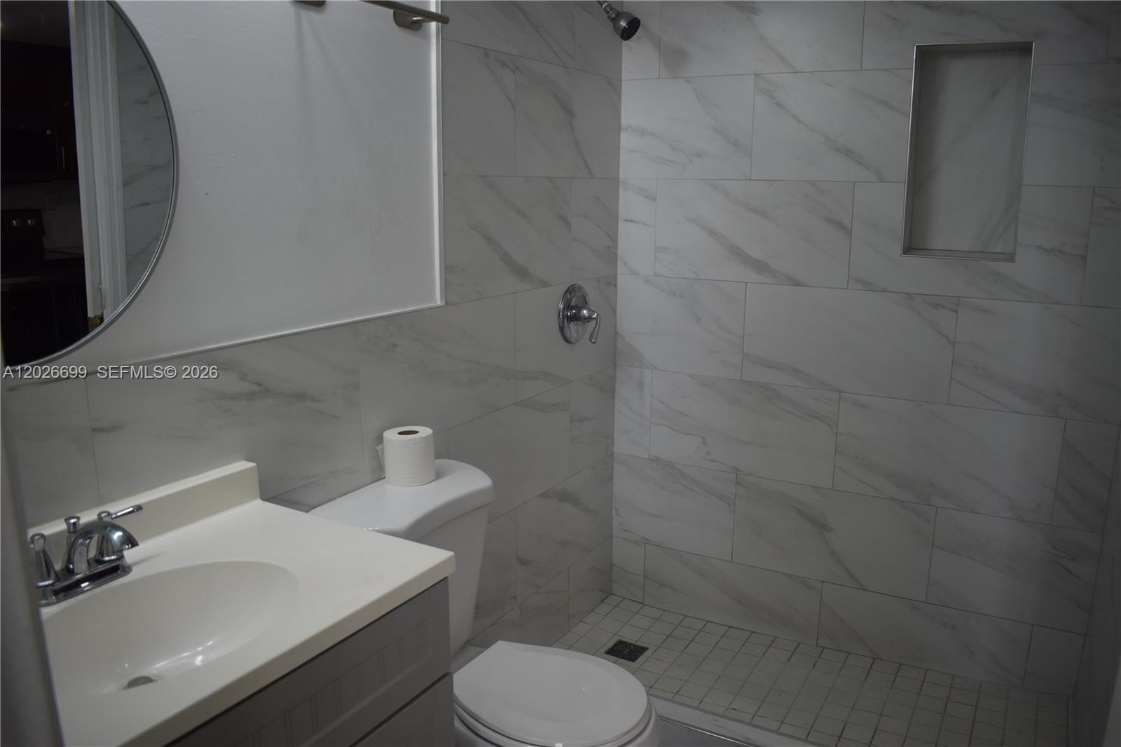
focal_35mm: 27
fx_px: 841
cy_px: 374
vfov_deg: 47.9
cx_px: 560
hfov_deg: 67.4
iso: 400
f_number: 4
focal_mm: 18
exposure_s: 1/60
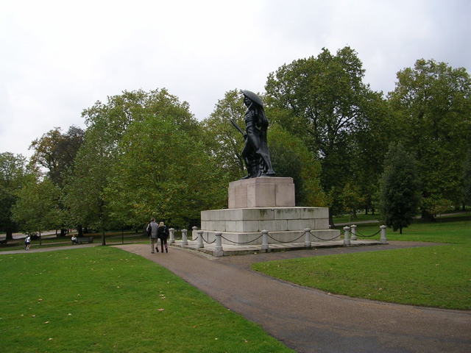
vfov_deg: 37.7
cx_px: 236
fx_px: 517
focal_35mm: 38
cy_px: 176
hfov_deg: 49.0
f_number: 2.8
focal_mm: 5.8
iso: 50
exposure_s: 1/197
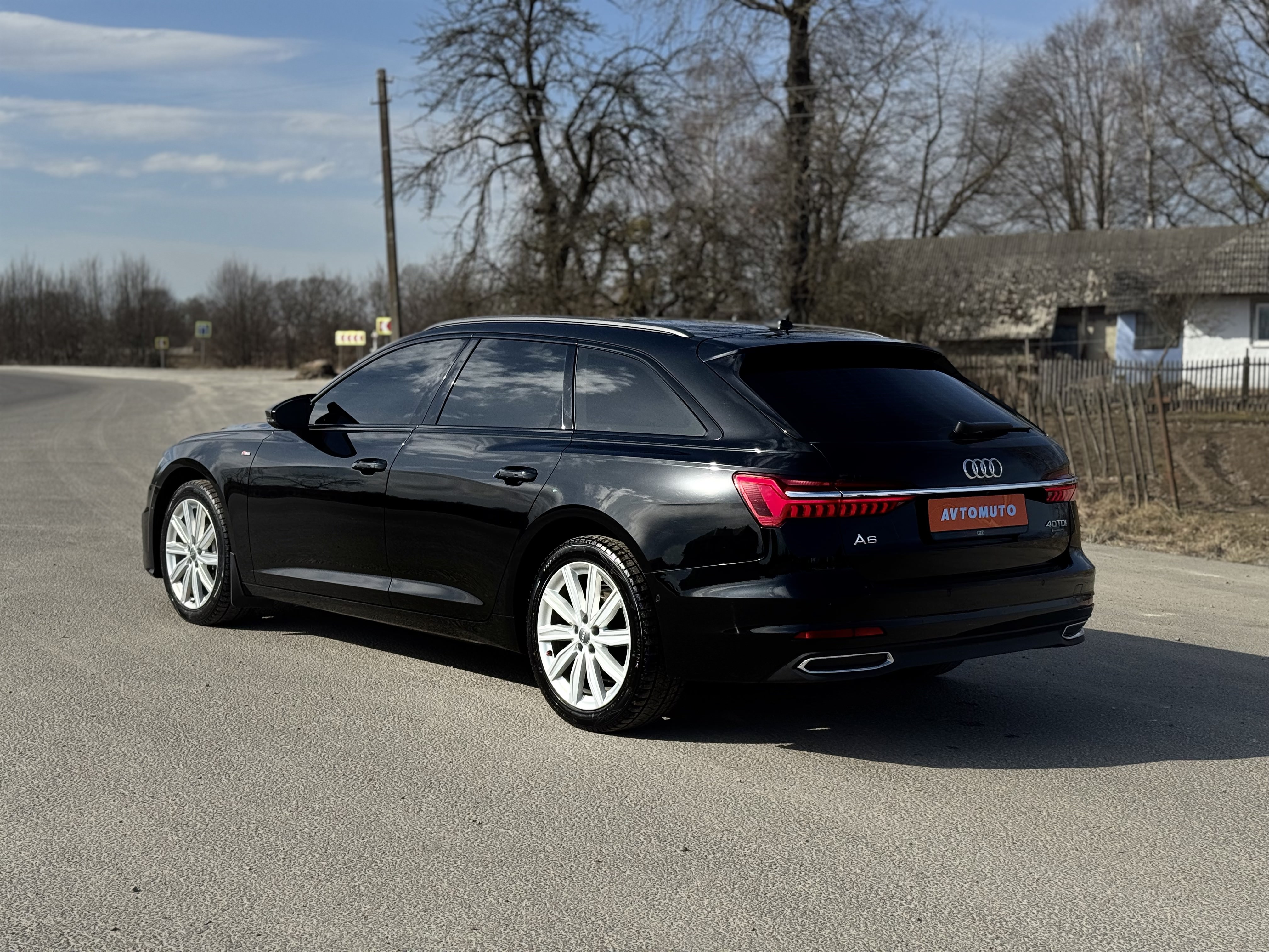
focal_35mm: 48
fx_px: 1760
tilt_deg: -3.7
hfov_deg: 39.7
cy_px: 476
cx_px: 634
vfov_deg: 30.3
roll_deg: +0.3
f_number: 1.78
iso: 64
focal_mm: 6.76
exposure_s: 1/7937
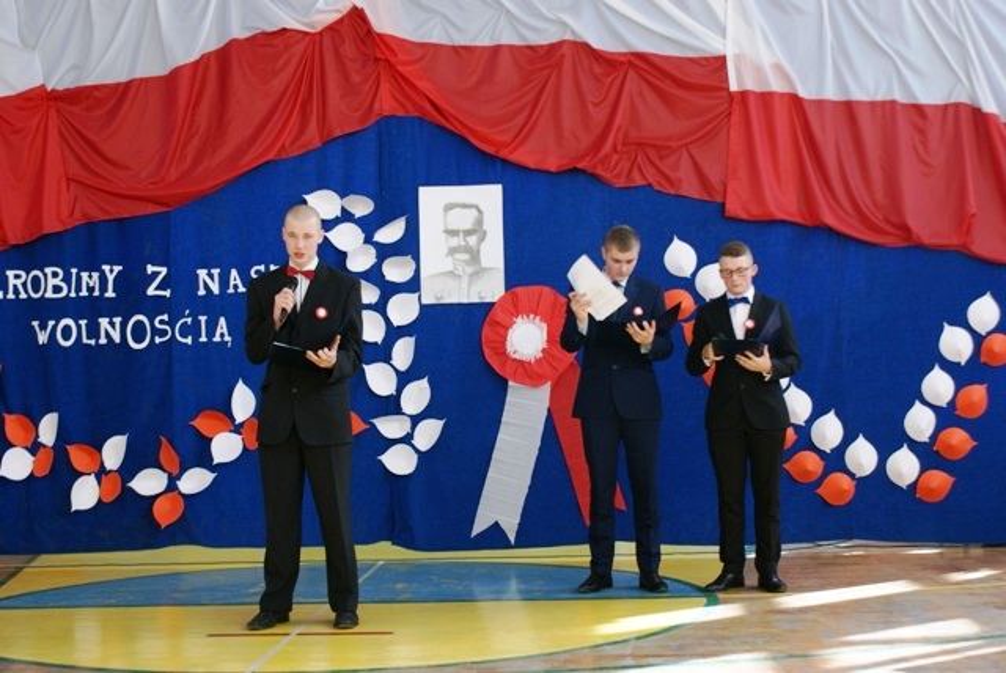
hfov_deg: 37.8
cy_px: 336
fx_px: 1468
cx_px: 503
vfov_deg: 25.8
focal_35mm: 52
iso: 250
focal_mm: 35
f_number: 5.6
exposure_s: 1/60
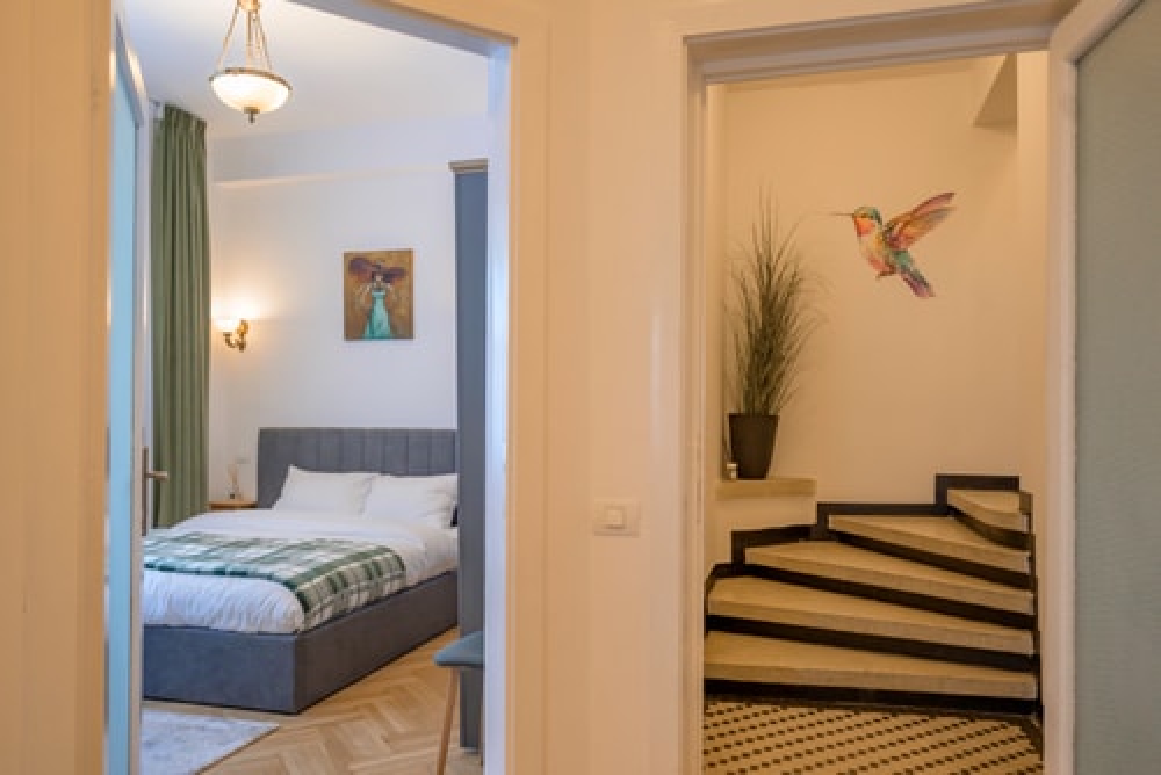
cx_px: 629
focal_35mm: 26
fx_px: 841
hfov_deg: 69.1
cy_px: 419
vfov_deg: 49.5
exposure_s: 1/250
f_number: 2.8
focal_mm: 24
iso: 1600
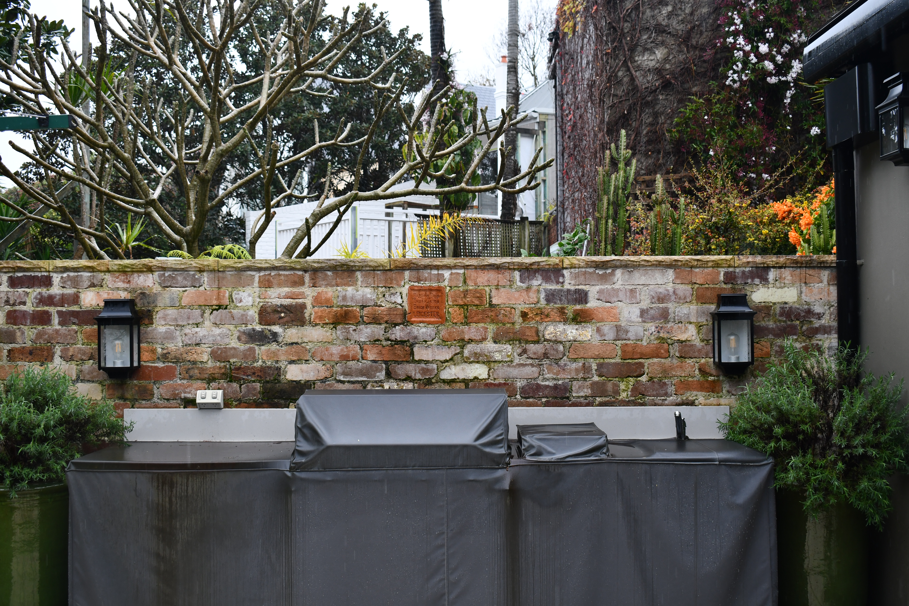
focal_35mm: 40
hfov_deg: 48.5
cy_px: 303
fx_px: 1010
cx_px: 454
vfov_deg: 33.4
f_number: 5.6
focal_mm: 27
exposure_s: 1/250
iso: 400
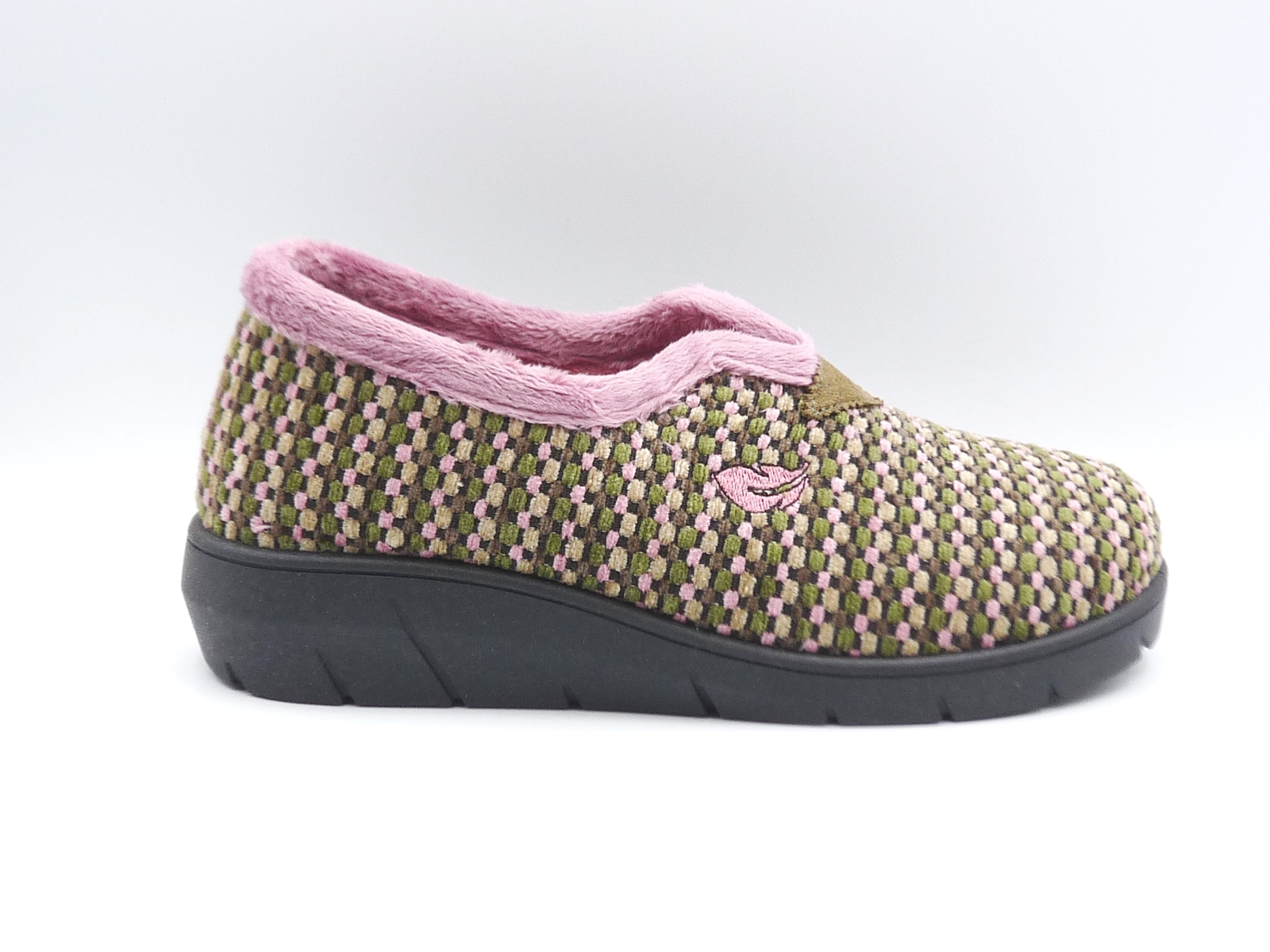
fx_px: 1908
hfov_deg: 36.8
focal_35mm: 52
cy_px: 476
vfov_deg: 28.0
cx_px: 635
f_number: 4
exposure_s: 1/100
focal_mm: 5.2
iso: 100
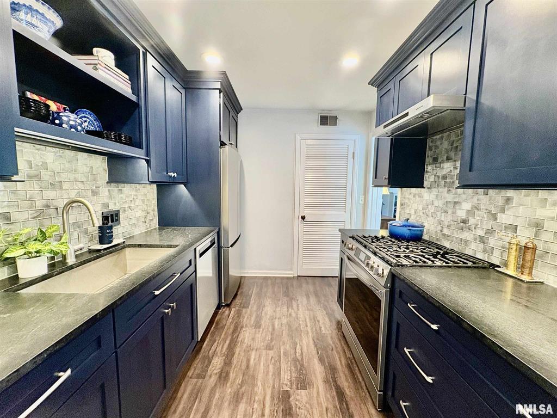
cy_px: 209
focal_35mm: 14
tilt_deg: -5.4
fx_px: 225
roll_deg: -0.7
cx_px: 278
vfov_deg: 85.7
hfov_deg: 102.1
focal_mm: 2.22
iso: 250
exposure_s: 1/60
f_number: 2.2
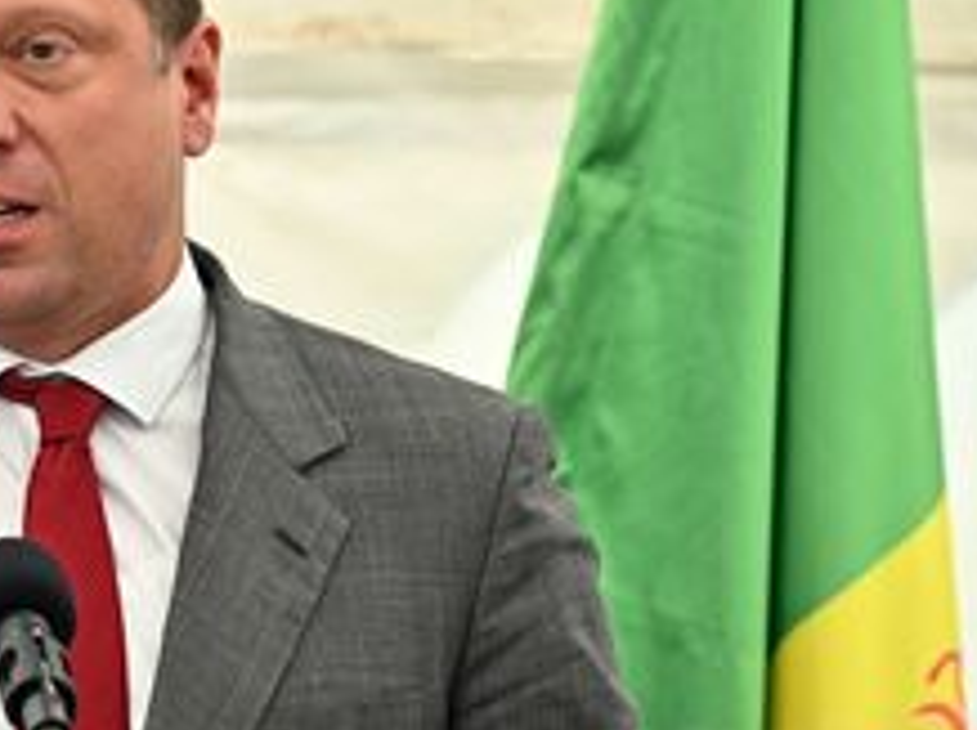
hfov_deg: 5.4
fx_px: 10375
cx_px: 9
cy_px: 264
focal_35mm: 368
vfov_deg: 4.0
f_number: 5
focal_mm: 185
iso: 1600
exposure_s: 1/320
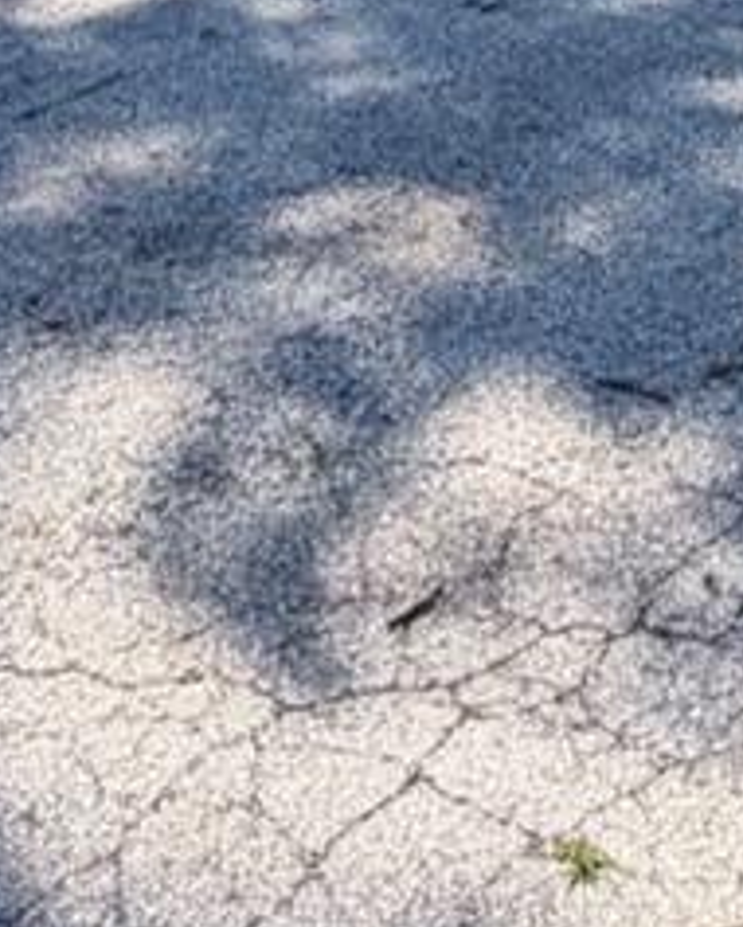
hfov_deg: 18.3
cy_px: -978
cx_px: 606
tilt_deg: +4.8
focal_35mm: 83
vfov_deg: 16.7
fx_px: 2279
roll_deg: -0.5
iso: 40
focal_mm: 2.22
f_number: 2.2
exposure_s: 1/596
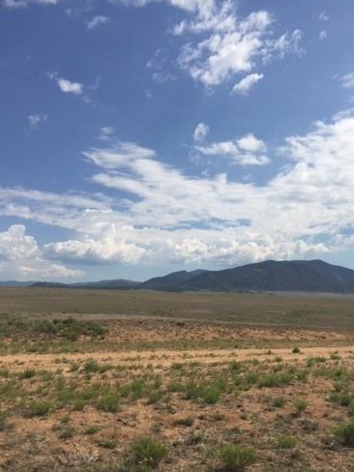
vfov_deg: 48.4
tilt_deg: +1.2
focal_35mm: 38
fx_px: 518
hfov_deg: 37.5
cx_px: 216
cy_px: 304
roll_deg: -4.6
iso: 32
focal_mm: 4.15
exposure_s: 1/4405
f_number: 2.2
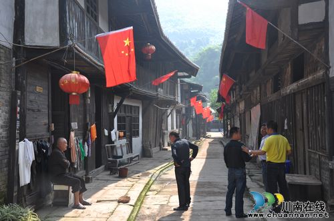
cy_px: 110
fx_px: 334
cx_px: 167
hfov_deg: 53.2
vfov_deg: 36.8
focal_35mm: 36
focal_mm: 24
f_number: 8
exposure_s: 1/60
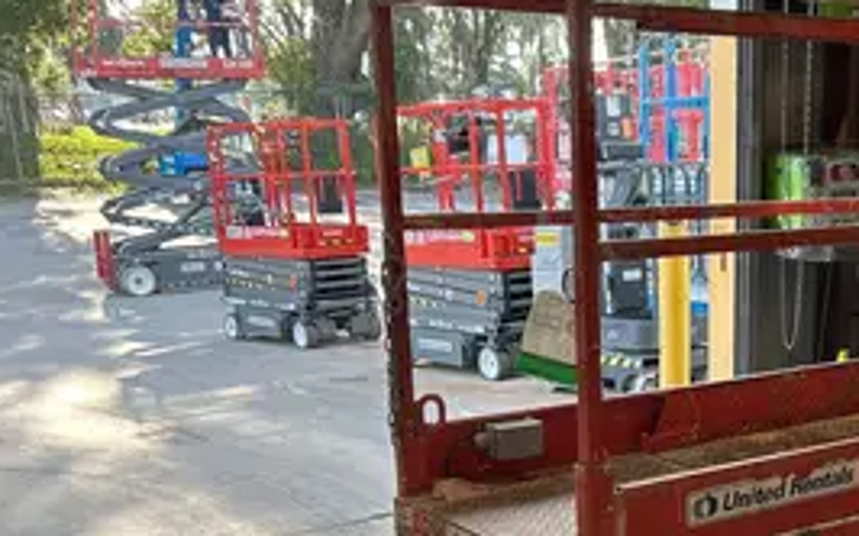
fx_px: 1334
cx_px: 675
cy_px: 531
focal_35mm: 57
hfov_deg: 34.7
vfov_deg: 21.9
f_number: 1.5
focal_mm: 5.7
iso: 40
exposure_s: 1/222
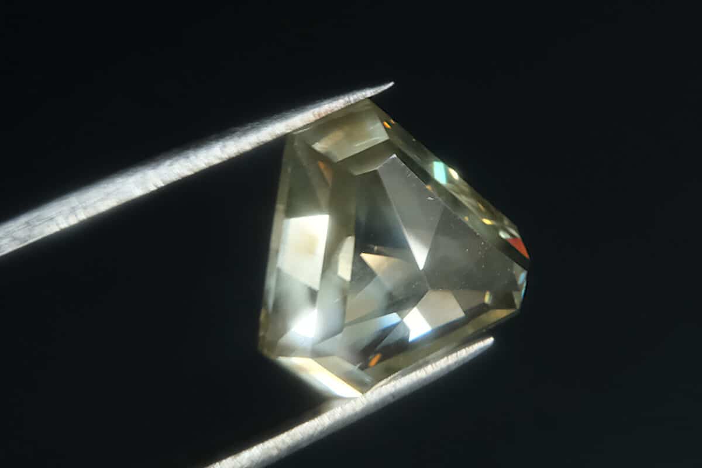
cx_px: 351
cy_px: 234
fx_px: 448
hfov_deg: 76.1
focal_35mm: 23
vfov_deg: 55.1
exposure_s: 1/8
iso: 1600
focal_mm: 15
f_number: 10
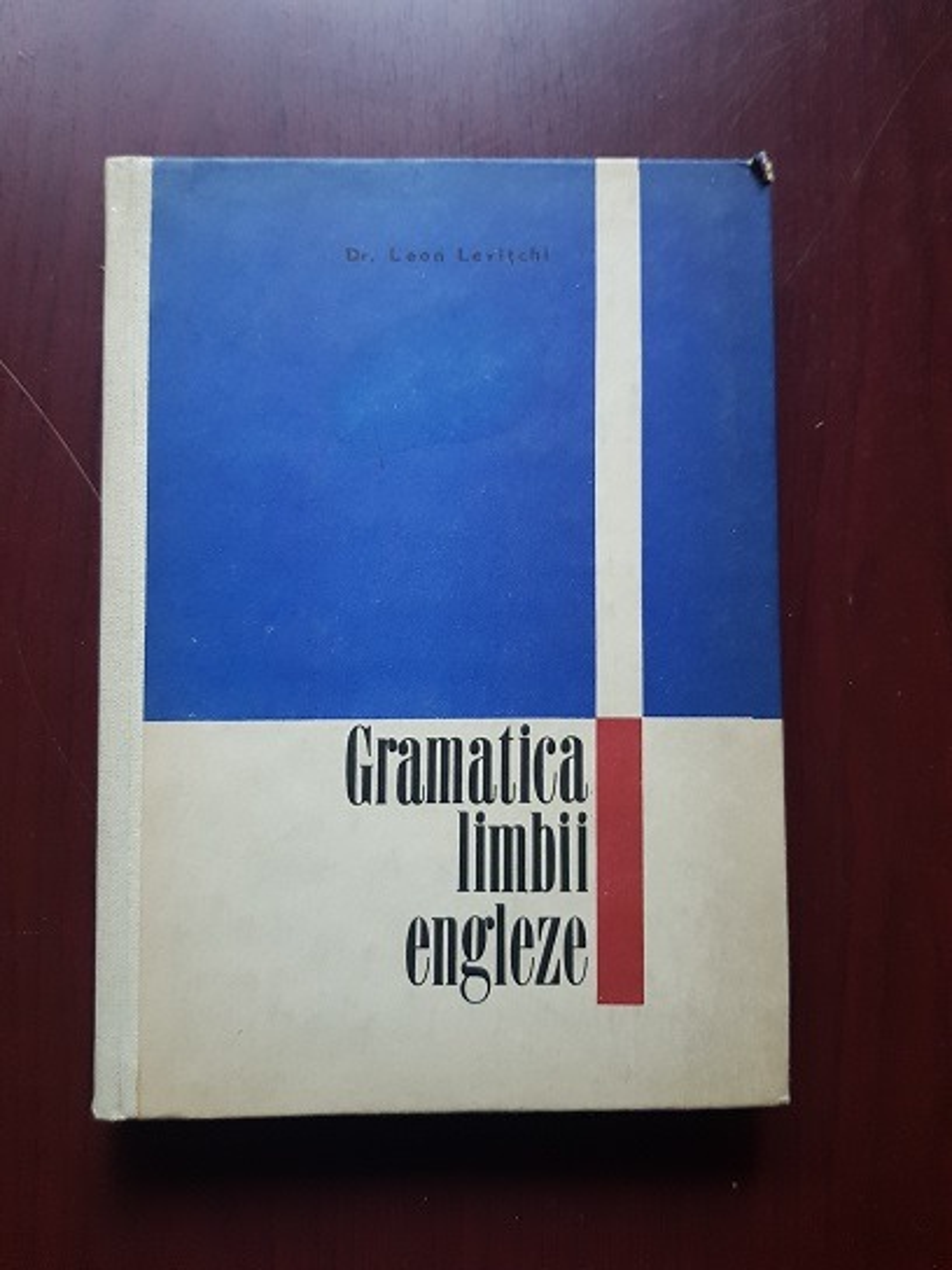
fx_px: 953
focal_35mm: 26
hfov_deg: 53.1
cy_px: 635
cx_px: 476
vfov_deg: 67.3
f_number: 1.7
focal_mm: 4.3
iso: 200
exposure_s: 1/13
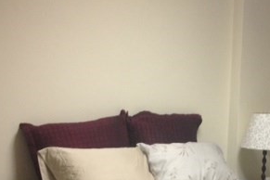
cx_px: 204
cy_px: 159
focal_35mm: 80
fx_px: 600
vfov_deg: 16.9
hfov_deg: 25.1
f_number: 2.4
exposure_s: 1/20
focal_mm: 4.28
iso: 125
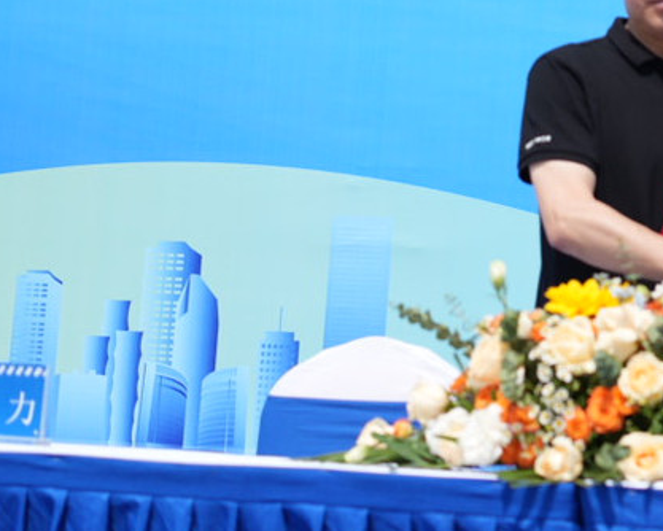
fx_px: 3534
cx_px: 898
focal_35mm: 180
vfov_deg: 8.6
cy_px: 118
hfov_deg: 10.5
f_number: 2.8
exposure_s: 1/2000
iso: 100
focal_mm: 50
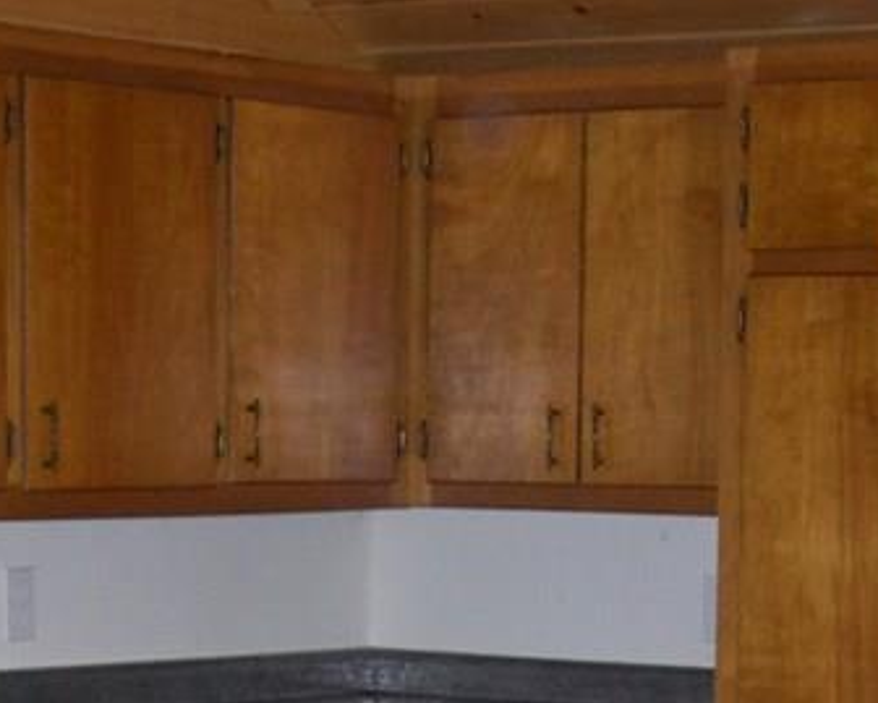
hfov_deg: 15.8
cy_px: 875
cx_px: 363
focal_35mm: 122
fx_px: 3171
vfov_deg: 12.3
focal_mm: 8.5
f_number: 2.9
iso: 163
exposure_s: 1/132
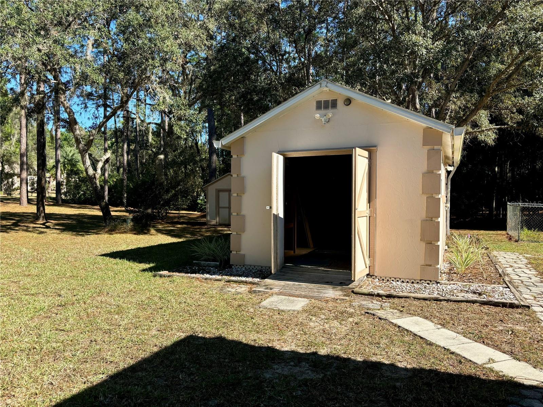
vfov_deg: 53.1
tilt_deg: -1.7
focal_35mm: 26
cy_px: 204
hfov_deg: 67.3
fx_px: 408
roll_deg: +0.2
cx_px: 272
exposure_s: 1/1522
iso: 50
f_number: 1.6
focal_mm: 5.96
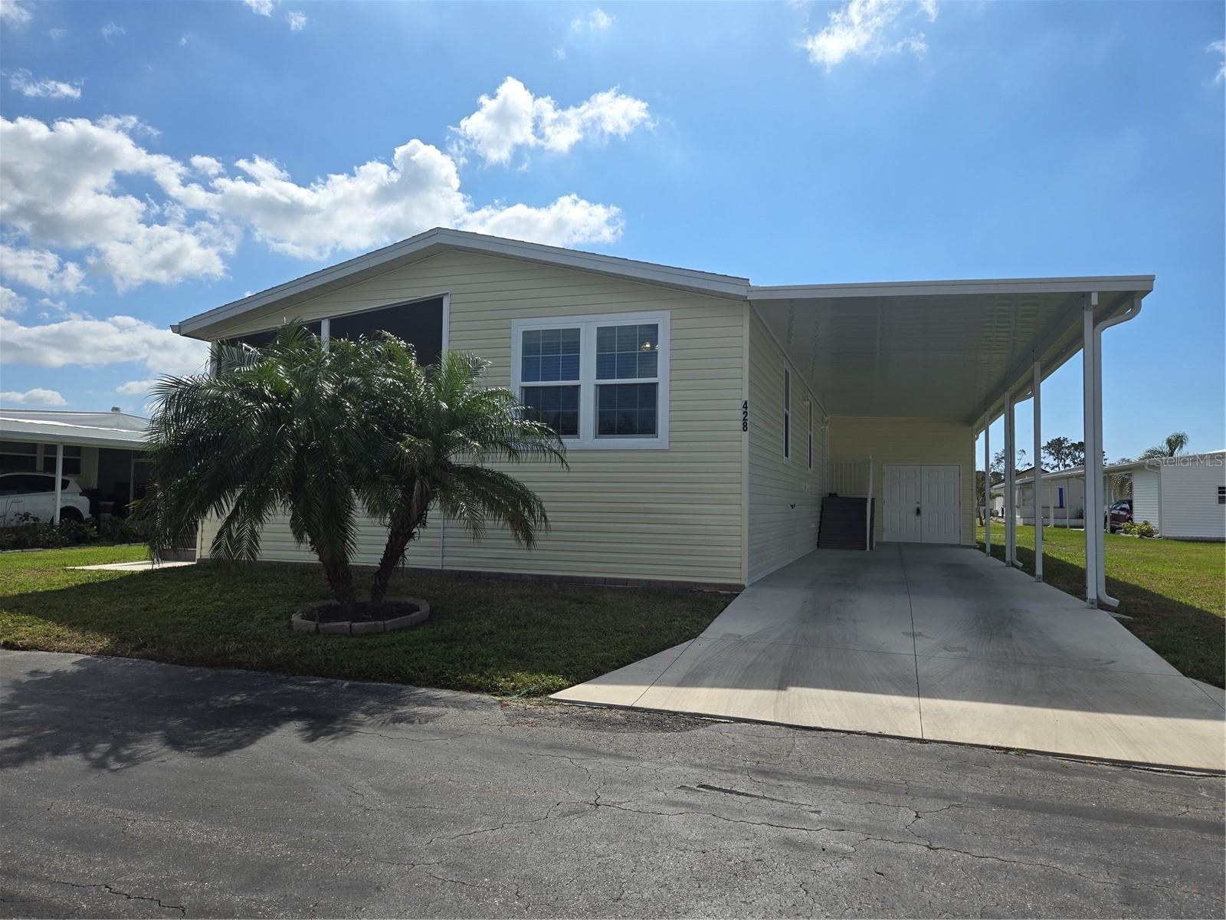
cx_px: 613
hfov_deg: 73.9
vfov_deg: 58.9
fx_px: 815
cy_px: 460
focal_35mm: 23
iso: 25
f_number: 1.8
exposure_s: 1/3483
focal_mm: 5.4
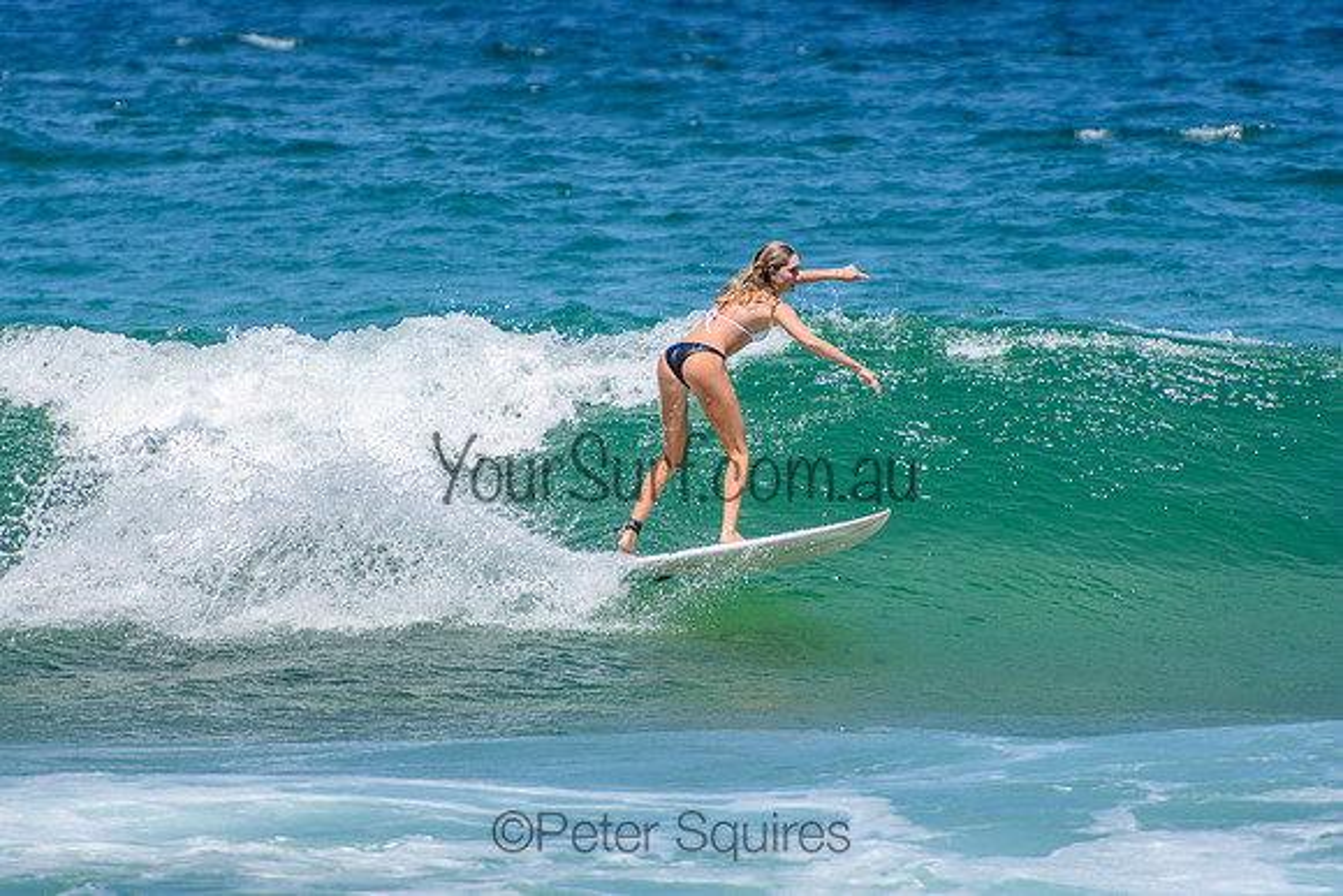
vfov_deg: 2.3
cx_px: 672
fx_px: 22388
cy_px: 448
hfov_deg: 3.4
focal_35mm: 600
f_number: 5.6
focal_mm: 400
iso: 360
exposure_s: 1/2000
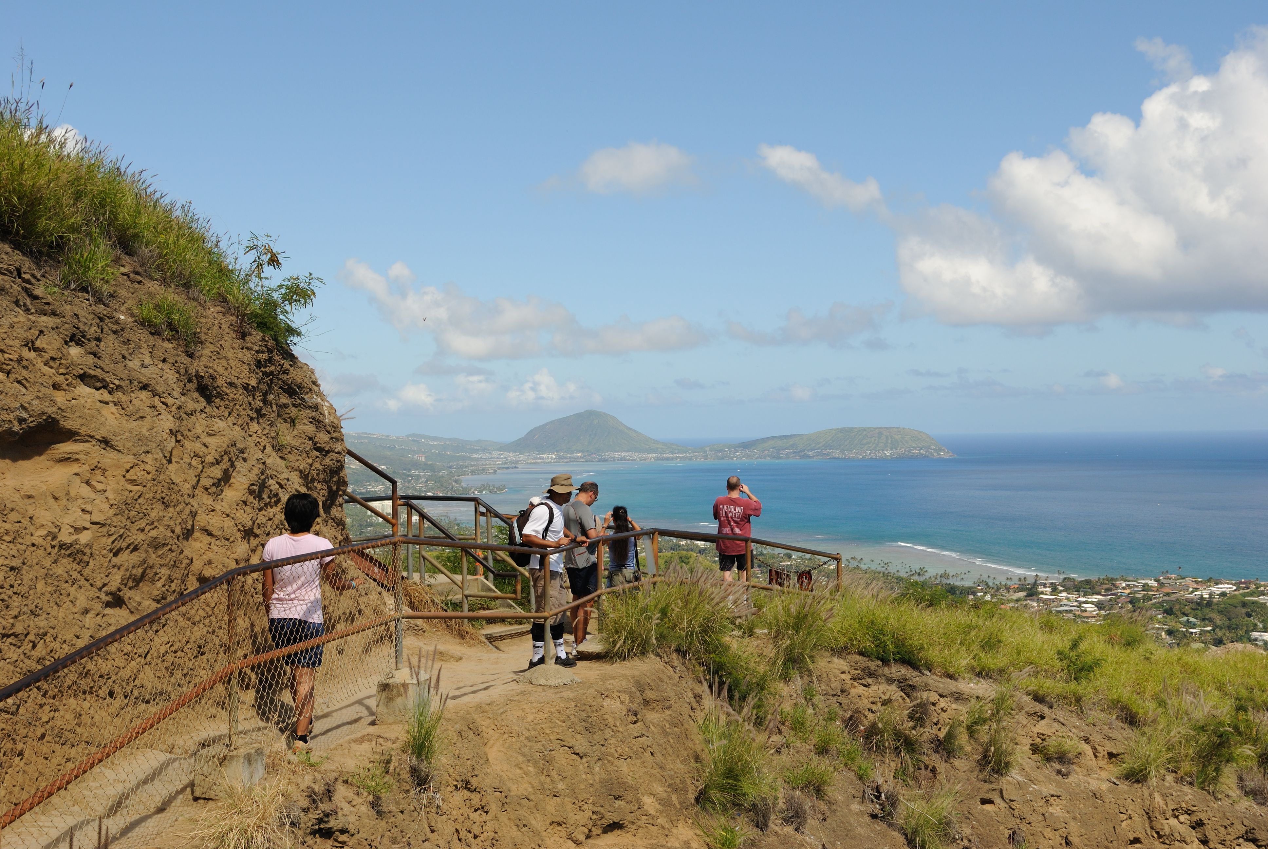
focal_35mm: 45
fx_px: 1587
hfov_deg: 43.6
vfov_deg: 29.9
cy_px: 424
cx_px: 634
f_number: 9
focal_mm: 30
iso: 100
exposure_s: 1/320
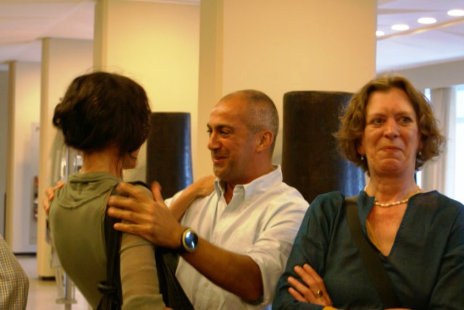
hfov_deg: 27.0
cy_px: 155
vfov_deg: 18.2
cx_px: 232
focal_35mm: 75
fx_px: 968
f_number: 5.6
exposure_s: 1/8
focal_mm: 50
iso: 400
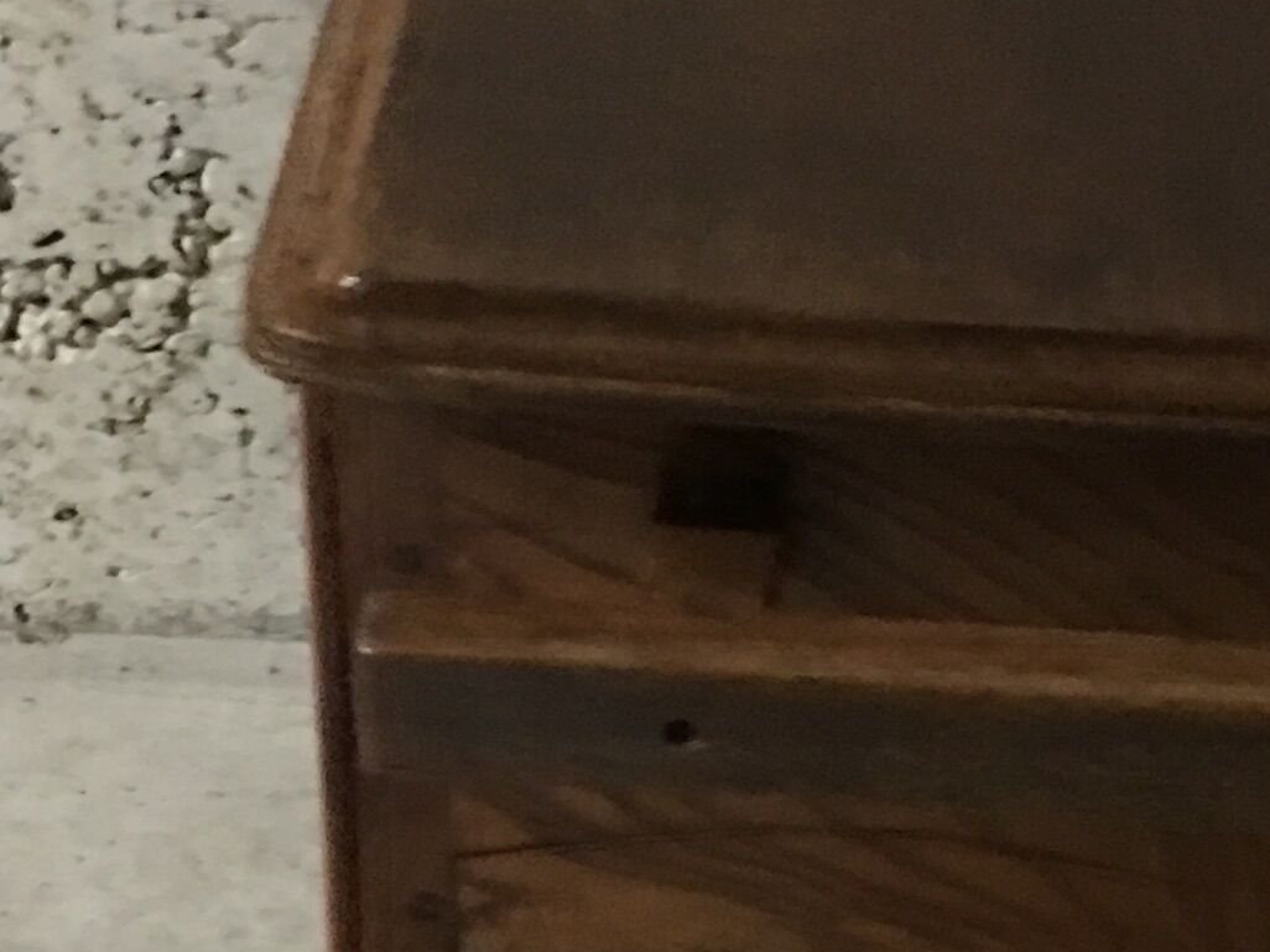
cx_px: 1109
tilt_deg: -34.9
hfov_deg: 17.1
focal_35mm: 114
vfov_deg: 12.8
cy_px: 951
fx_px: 4181
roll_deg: -4.5
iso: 125
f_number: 2.2
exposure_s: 1/4
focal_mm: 4.15
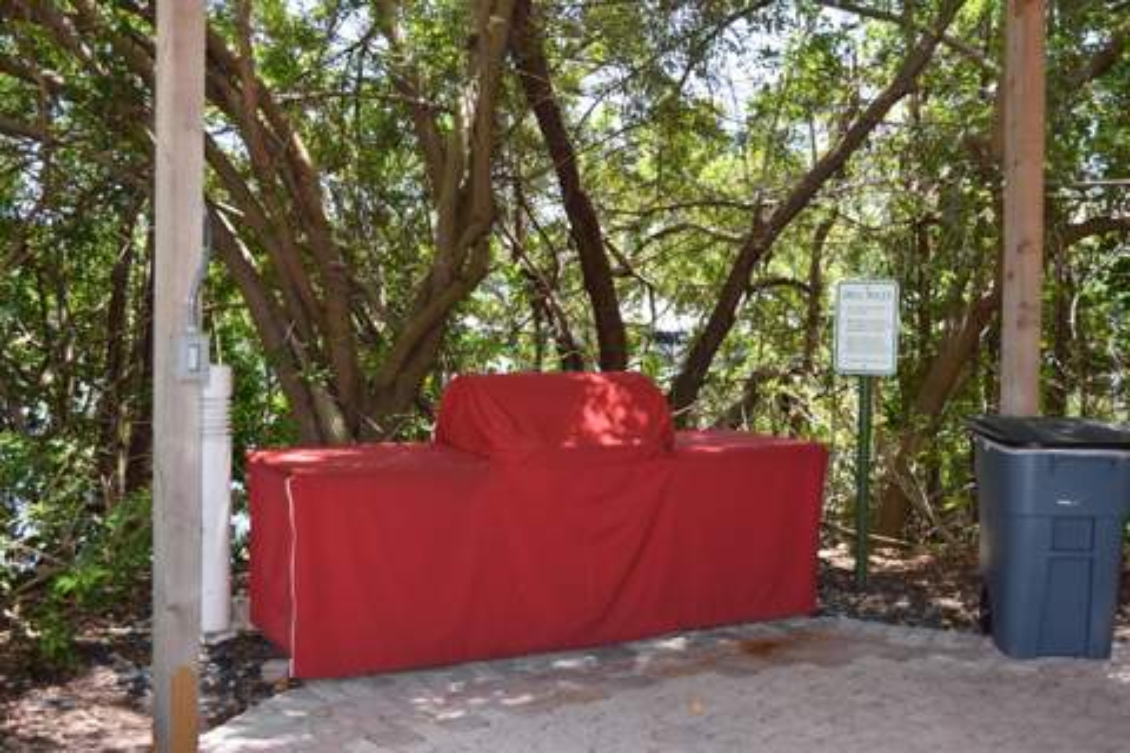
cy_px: 376
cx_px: 565
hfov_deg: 47.9
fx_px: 1271
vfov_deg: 33.0
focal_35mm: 40
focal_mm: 27
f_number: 5.6
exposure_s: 1/125
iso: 180
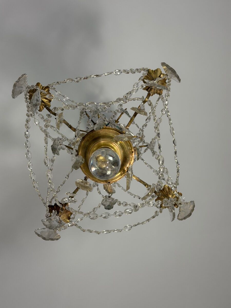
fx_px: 427
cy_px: 154
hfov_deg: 30.3
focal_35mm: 48
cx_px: 116
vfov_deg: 39.7
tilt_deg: +83.5
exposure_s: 1/50
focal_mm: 6.76
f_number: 1.78
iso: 125
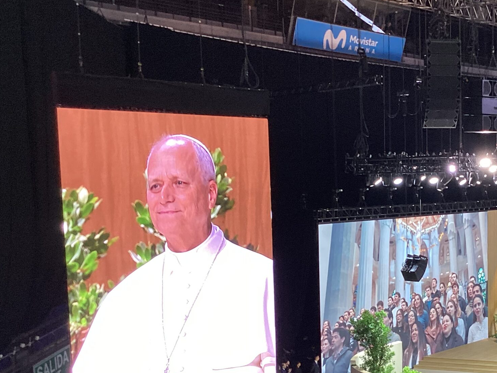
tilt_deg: -6.7
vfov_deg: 26.9
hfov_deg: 34.1
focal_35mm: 54
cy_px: 242
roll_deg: +0.6
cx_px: 419
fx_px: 775
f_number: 2.4
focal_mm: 3.3
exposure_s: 1/60
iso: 64
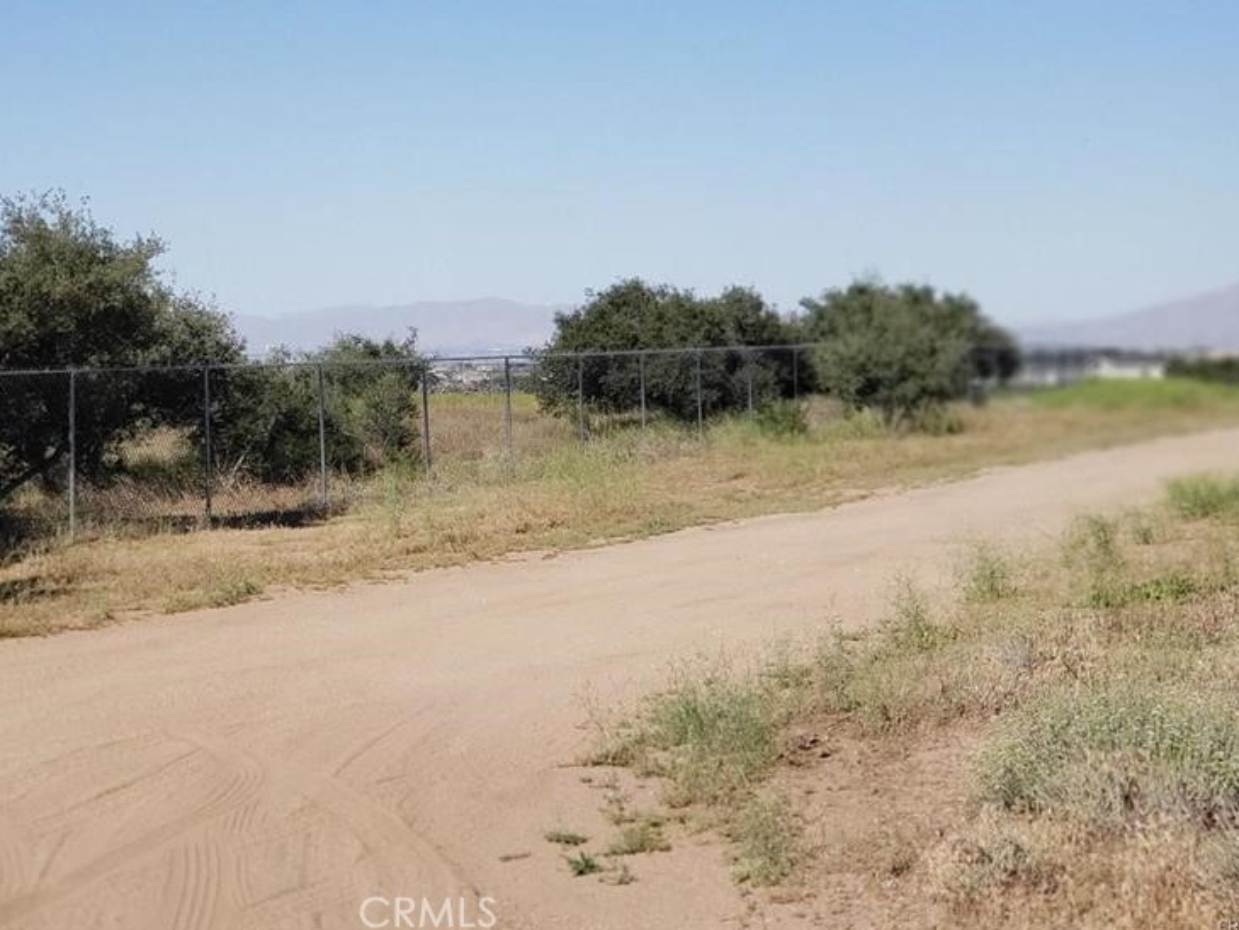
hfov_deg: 26.5
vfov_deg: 20.1
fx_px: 2613
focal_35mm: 73
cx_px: 406
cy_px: 285
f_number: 2.4
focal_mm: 6
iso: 32
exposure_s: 1/763
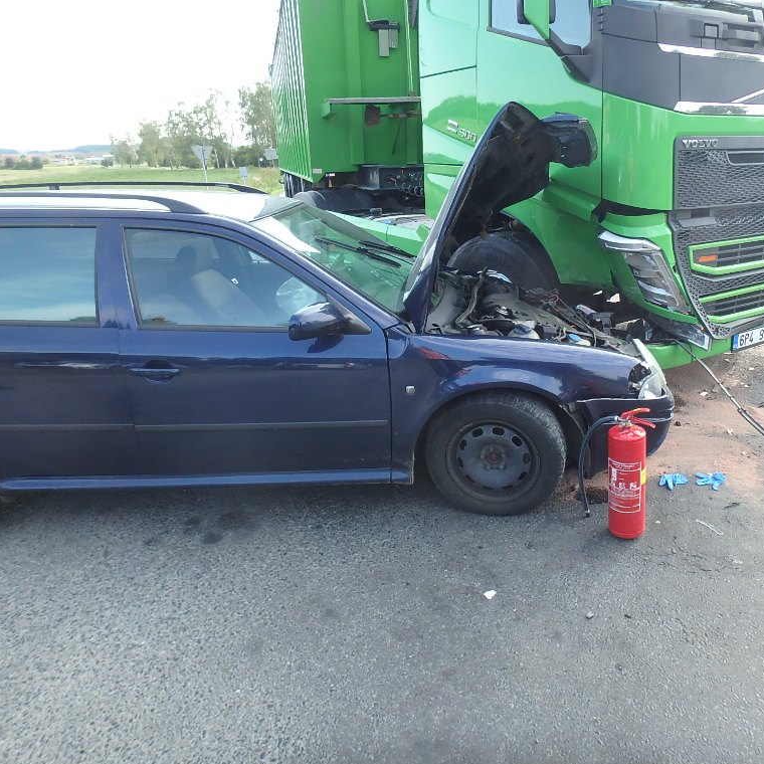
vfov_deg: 62.9
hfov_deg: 61.7
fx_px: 624
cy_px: 385
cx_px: 497
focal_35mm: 25
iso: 125
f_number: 3.5
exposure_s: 1/125
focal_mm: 3.7
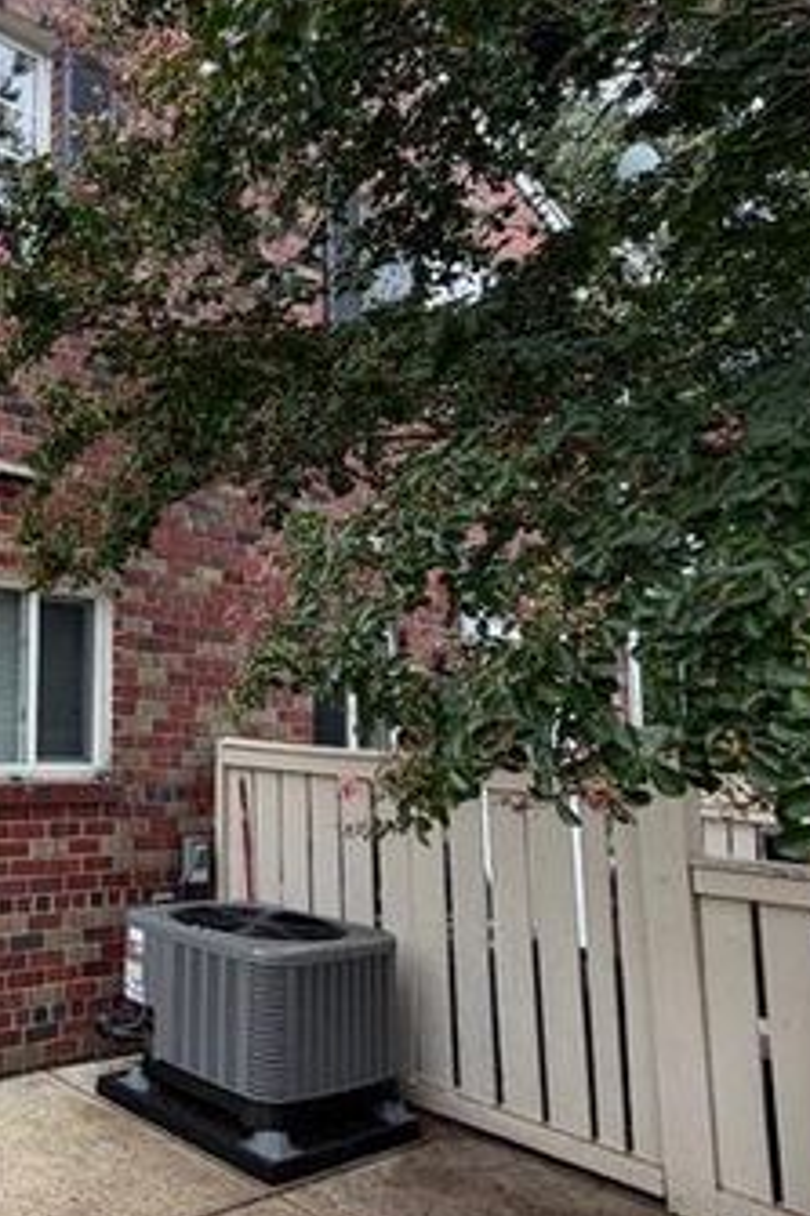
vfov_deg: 63.7
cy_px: 619
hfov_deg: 37.4
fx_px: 980
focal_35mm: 29
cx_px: -87
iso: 40
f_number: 2.2
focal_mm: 2.22
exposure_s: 1/224
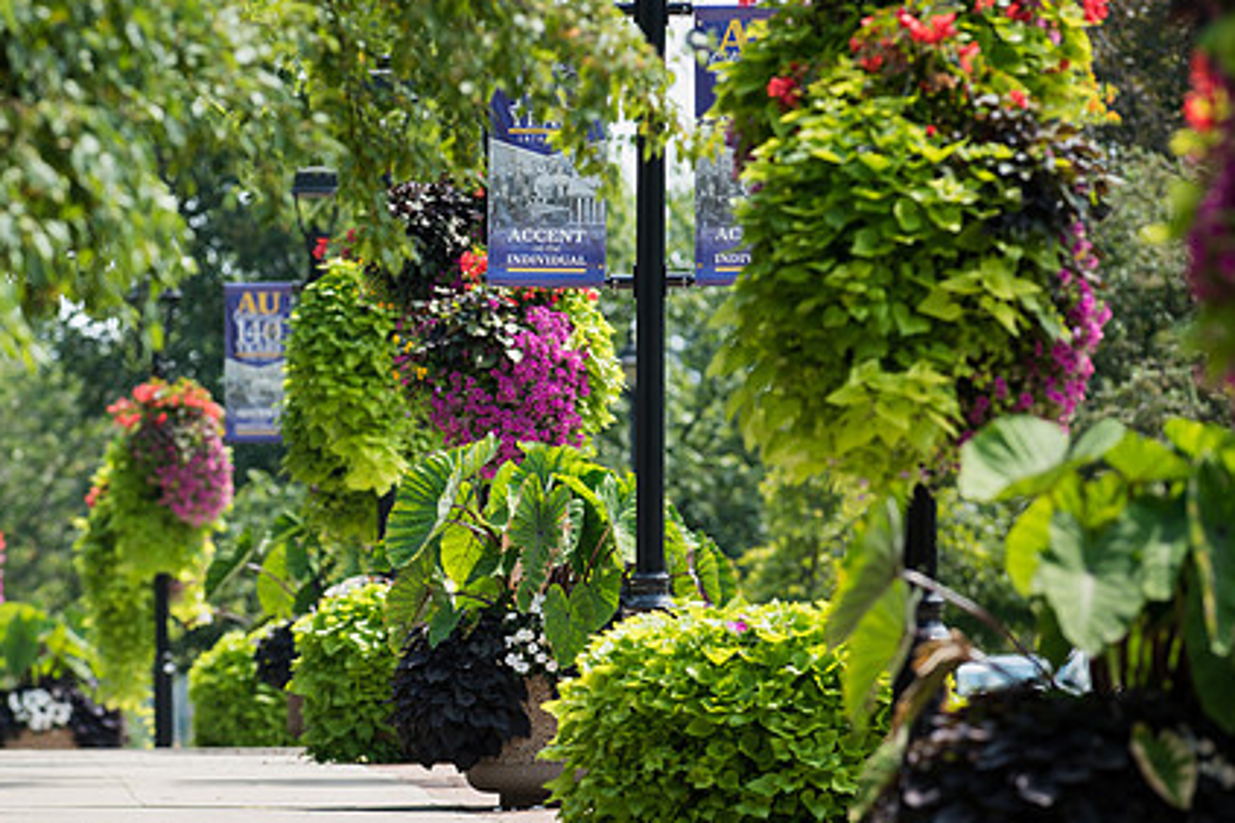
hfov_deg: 5.0
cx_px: 409
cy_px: 451
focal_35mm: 411
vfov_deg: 3.3
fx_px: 14098
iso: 125
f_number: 5
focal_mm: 300
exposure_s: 1/400
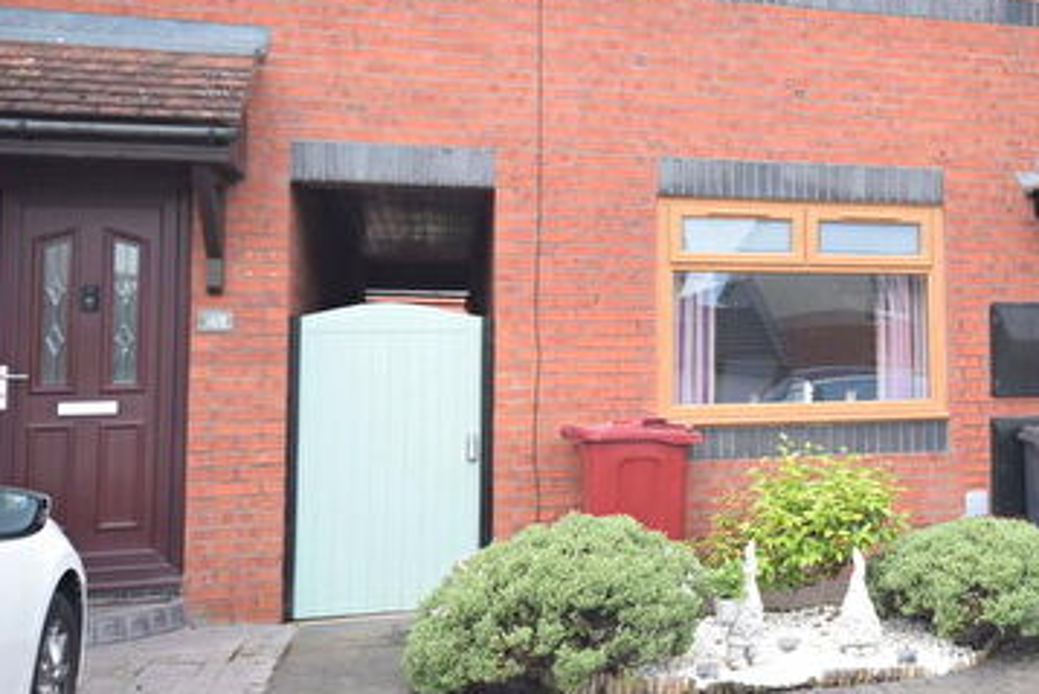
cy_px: 286
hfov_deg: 40.9
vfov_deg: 30.5
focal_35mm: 44
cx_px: 943
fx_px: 1270
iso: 400
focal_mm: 15
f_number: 8
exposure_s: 1/250
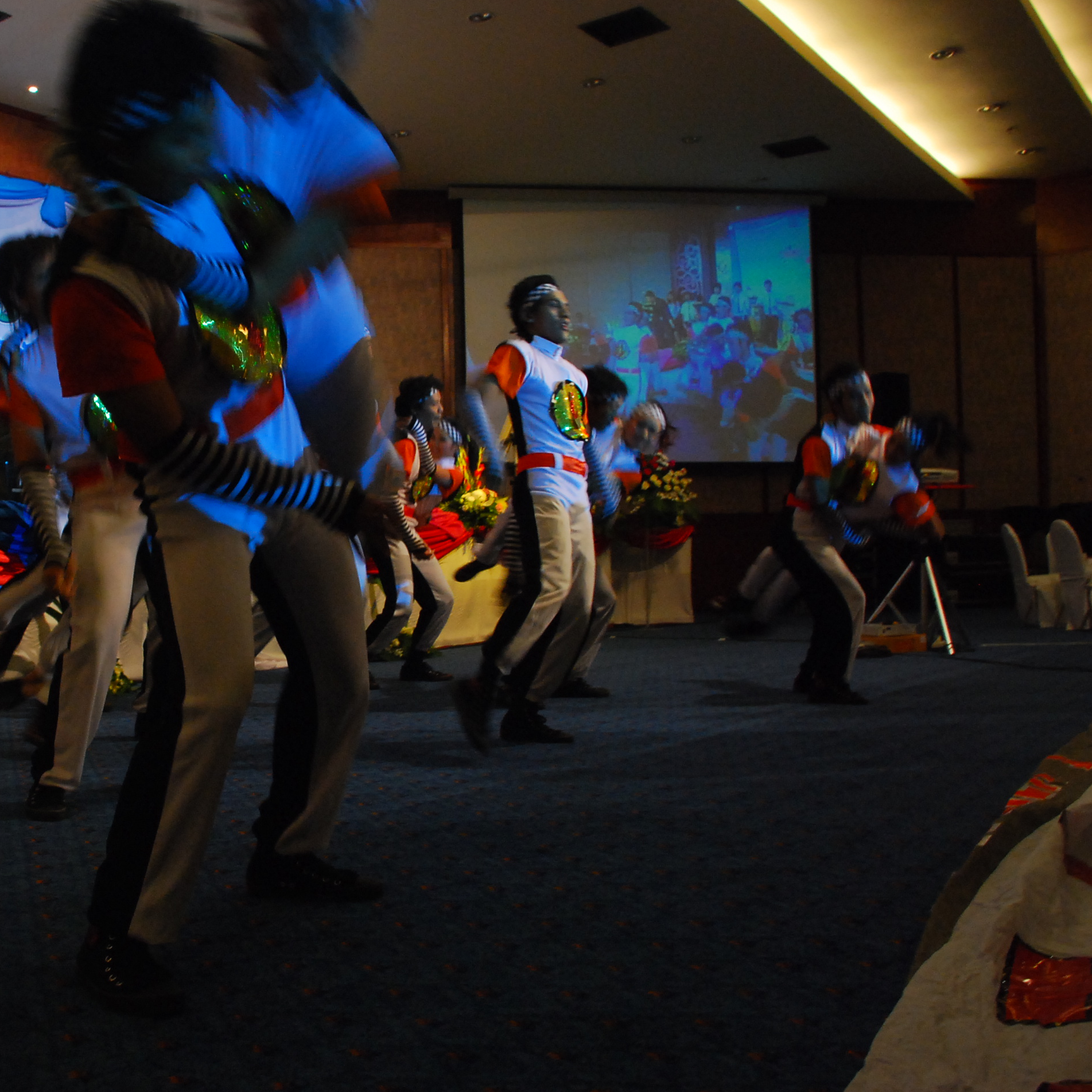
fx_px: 1249
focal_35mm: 35
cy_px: 536
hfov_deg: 45.7
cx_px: 282
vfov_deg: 47.2
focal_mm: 18
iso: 1000
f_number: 5.6
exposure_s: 1/30
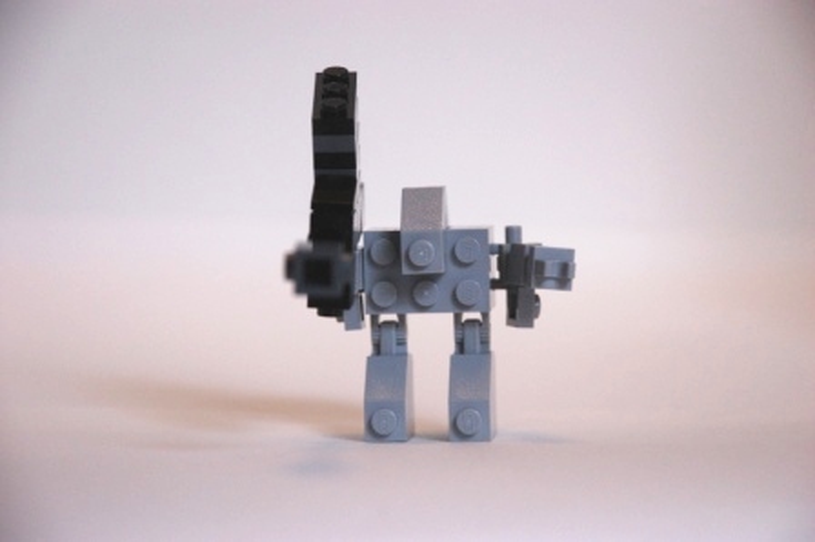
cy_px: 271
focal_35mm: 150
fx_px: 3393
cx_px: 408
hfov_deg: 13.7
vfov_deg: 9.1
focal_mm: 100
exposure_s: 1/125
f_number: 5.6
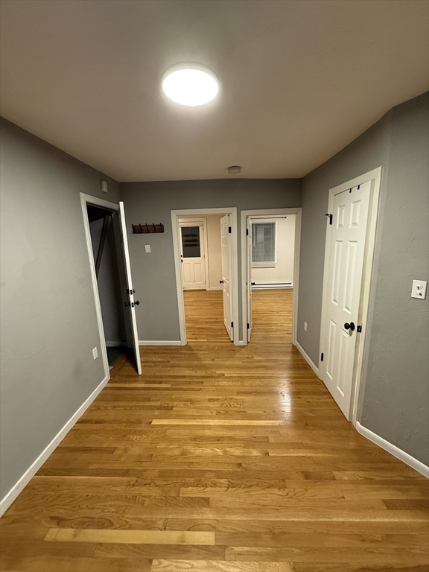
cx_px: 214
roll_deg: +2.1
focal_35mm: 14
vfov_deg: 102.1
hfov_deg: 85.7
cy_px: 286
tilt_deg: -10.8
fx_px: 231
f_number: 2.2
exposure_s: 1/60
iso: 320
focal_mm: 2.22
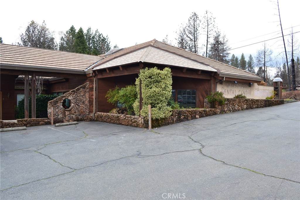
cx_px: 150
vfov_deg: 47.9
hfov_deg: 67.4
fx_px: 225
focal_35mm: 27
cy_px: 100
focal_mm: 18
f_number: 8
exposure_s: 1/60
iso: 400
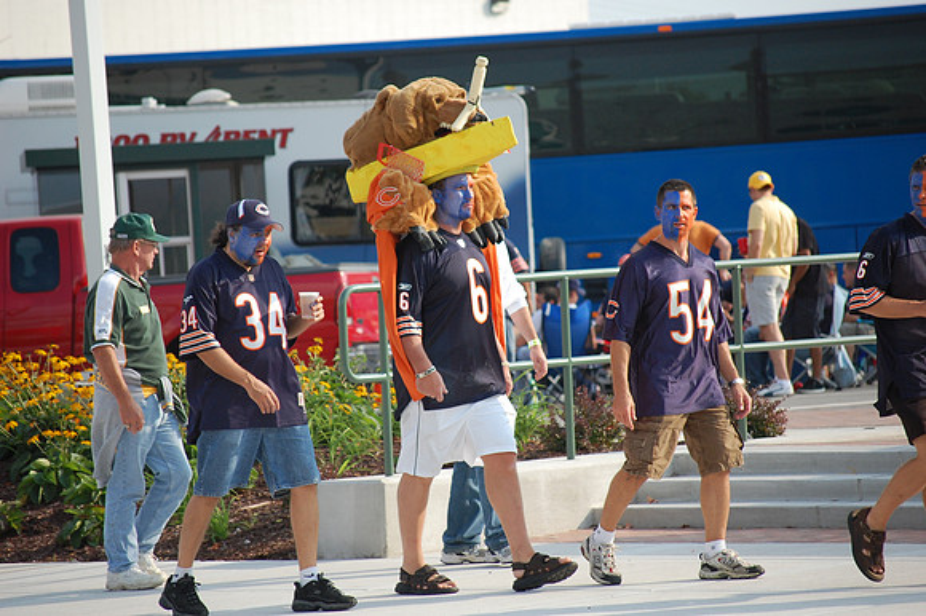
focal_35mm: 225
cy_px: 308
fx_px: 5784
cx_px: 463
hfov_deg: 9.2
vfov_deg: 6.1
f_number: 5.3
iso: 400
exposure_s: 1/800
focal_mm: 150
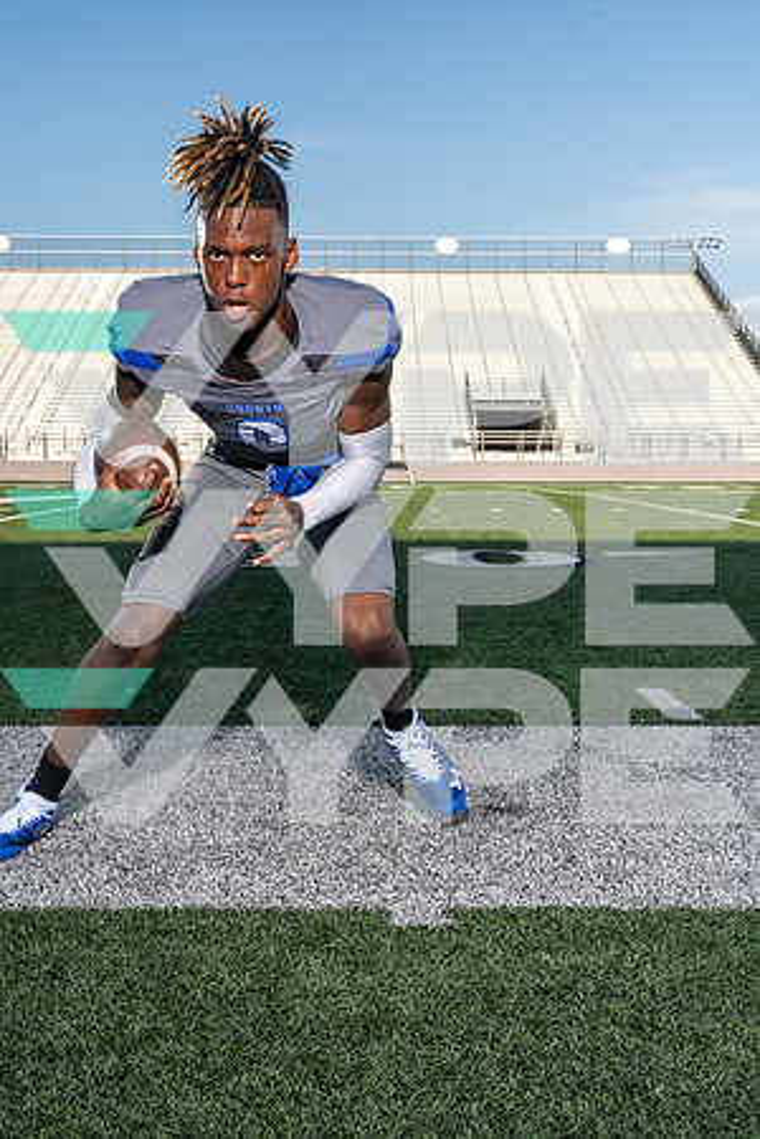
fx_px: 1457
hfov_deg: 29.2
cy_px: 570
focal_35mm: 46
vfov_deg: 42.7
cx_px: 380
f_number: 10
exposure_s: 1/250
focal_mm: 46
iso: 160
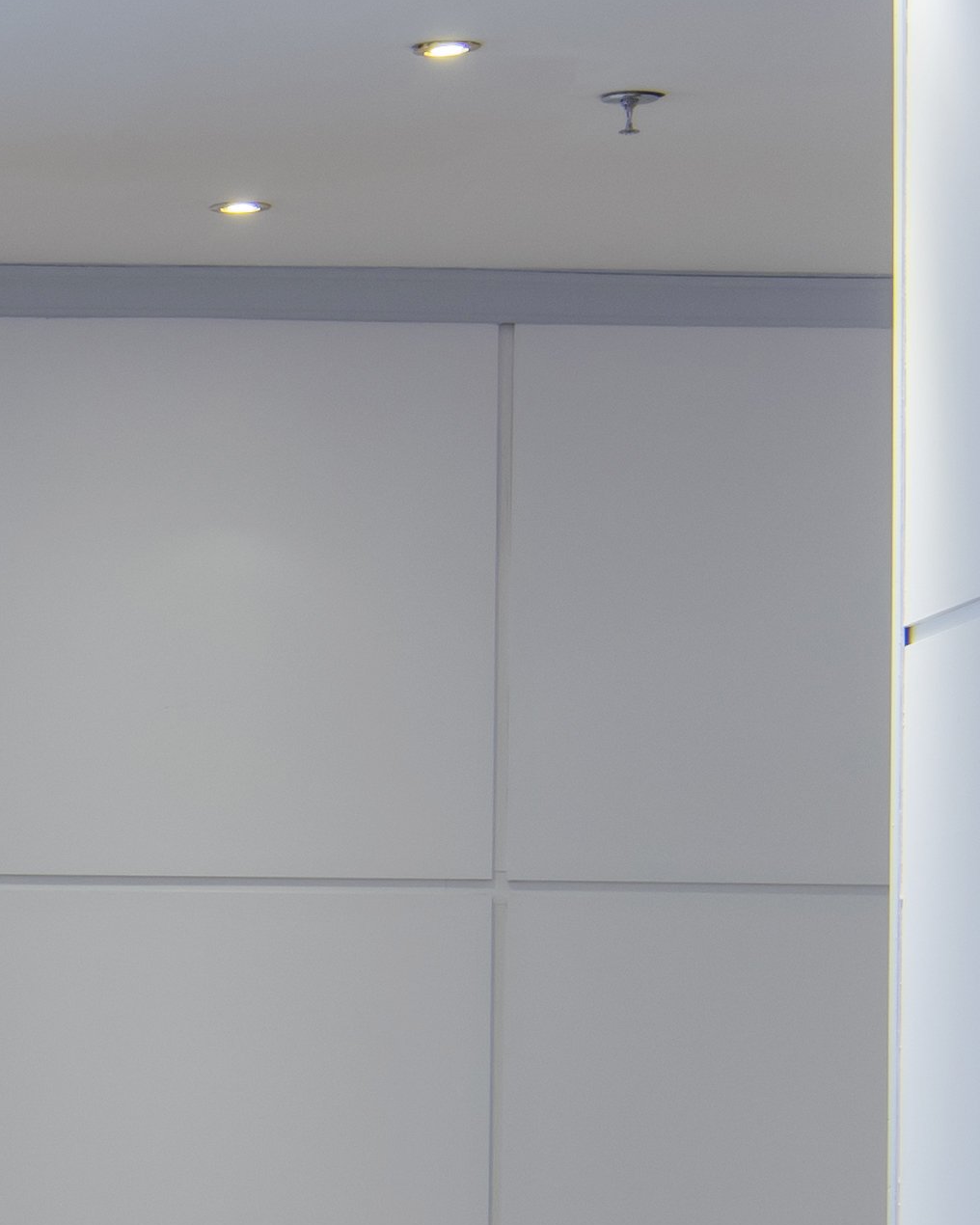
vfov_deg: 7.8
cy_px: 1725
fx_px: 8846
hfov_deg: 6.0
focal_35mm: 244
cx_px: -1705
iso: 72
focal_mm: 40
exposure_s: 4
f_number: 13
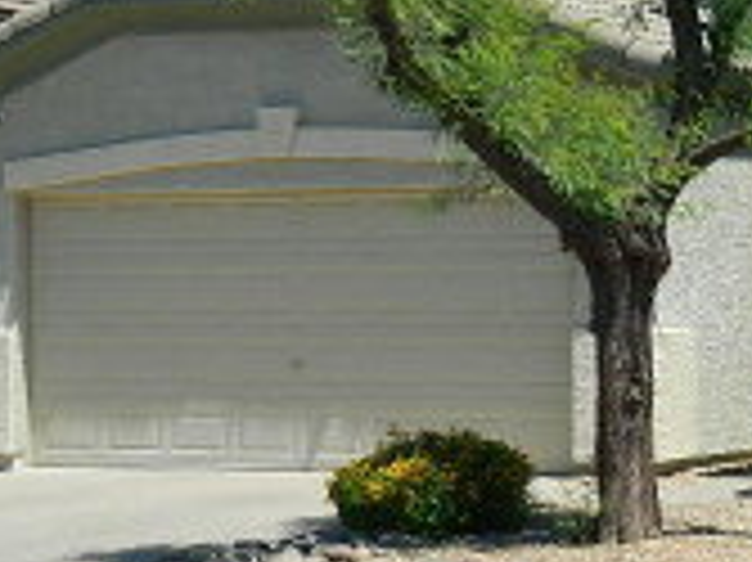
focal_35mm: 144
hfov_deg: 13.3
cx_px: 964
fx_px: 3126
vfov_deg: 10.3
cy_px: 301
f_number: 10.2
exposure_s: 1/125
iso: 80
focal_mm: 8.4
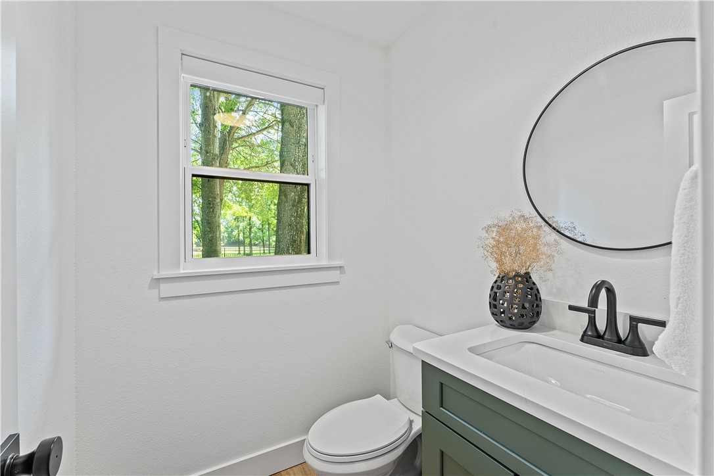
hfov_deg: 98.9
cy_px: 238
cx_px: 357
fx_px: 305
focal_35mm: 15
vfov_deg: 75.9
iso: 800
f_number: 11
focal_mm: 15.4
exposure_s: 1/2
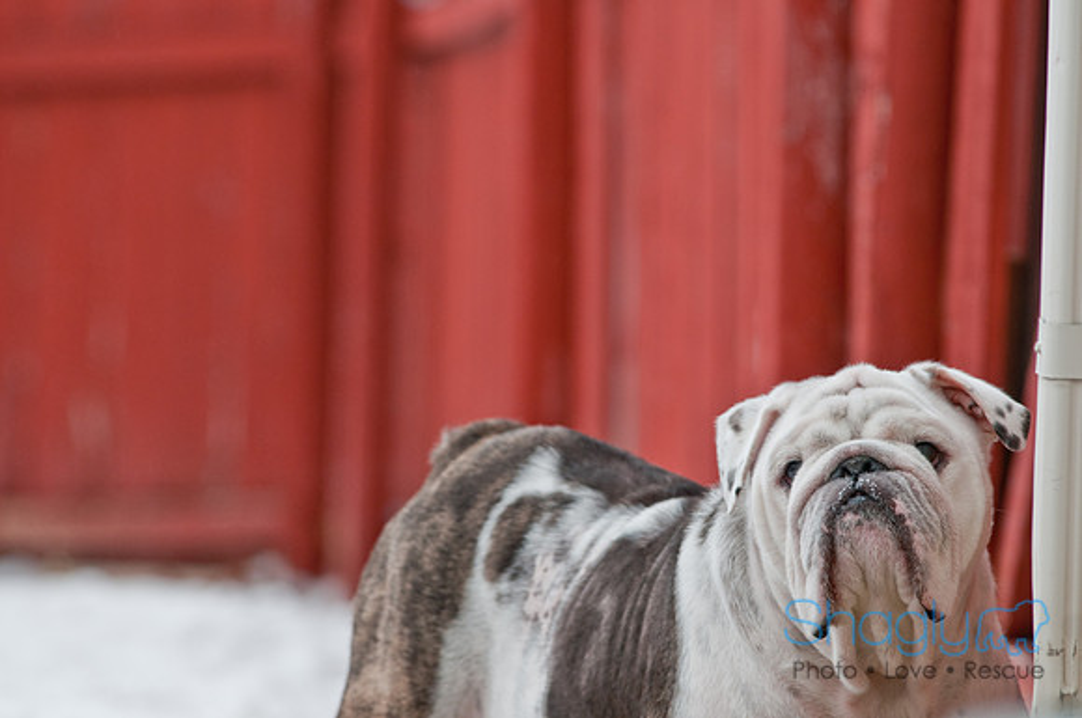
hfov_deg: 6.9
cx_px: 541
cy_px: 359
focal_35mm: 300
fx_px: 9004
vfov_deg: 4.6
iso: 200
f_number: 5
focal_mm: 200
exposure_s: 1/100
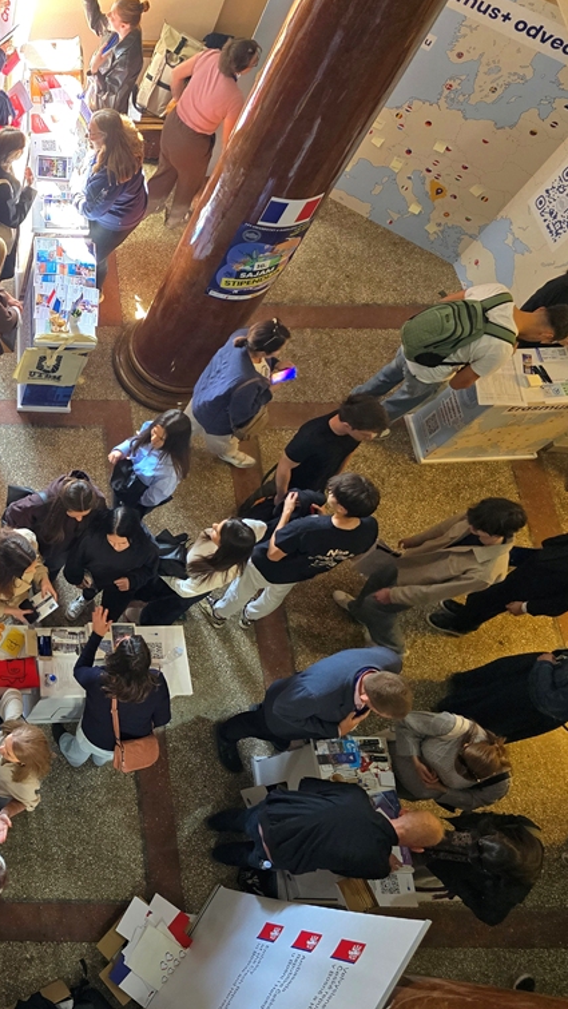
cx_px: -92
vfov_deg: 58.0
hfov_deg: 30.2
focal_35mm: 34
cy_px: 500
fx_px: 910
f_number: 1.7
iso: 400
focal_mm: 6.3
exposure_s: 1/100
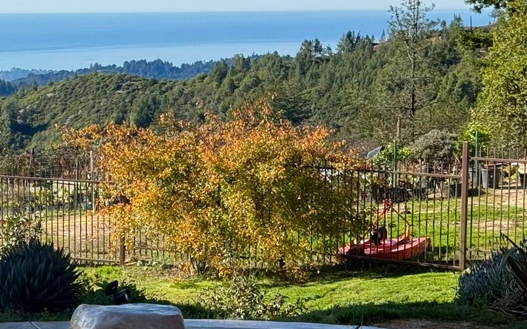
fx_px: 1623
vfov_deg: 11.6
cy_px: 180
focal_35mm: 113
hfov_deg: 17.8
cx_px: -53
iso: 100
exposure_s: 1/2494
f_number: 1.78
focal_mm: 6.76
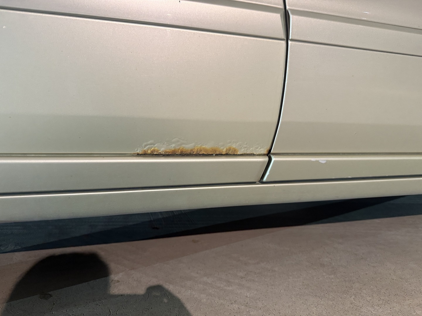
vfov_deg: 56.8
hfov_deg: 71.6
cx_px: 211
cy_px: 158
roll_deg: -0.8
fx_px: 293
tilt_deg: -8.3
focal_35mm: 24
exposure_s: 1/50
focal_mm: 6.76
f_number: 1.78
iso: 320
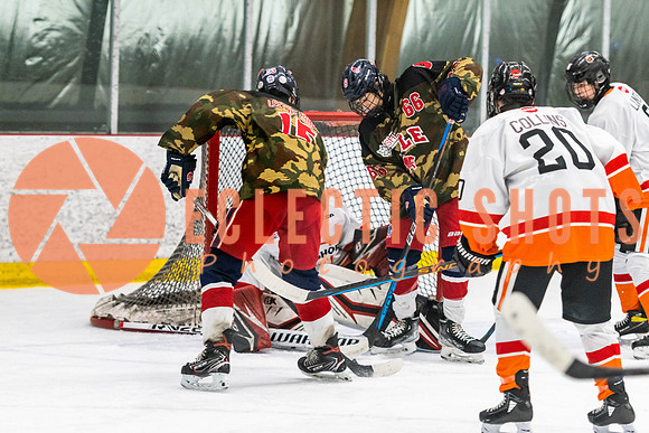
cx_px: 297
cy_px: 253
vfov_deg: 7.6
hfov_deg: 11.4
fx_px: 3246
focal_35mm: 180
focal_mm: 120
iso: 1800
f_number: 2.8
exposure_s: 1/640
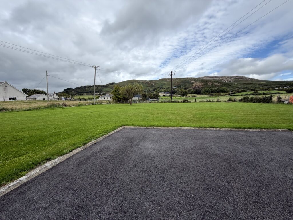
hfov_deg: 102.1
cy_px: 110
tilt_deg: -3.9
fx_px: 119
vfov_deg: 85.7
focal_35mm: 14
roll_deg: +1.3
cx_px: 146
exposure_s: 1/403
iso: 50
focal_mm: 2.22
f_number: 2.2
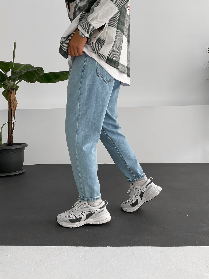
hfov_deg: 48.2
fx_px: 233
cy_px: 140
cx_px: 104
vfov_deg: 61.7
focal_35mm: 29
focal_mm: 3
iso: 32
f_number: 1.8
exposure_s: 1/120
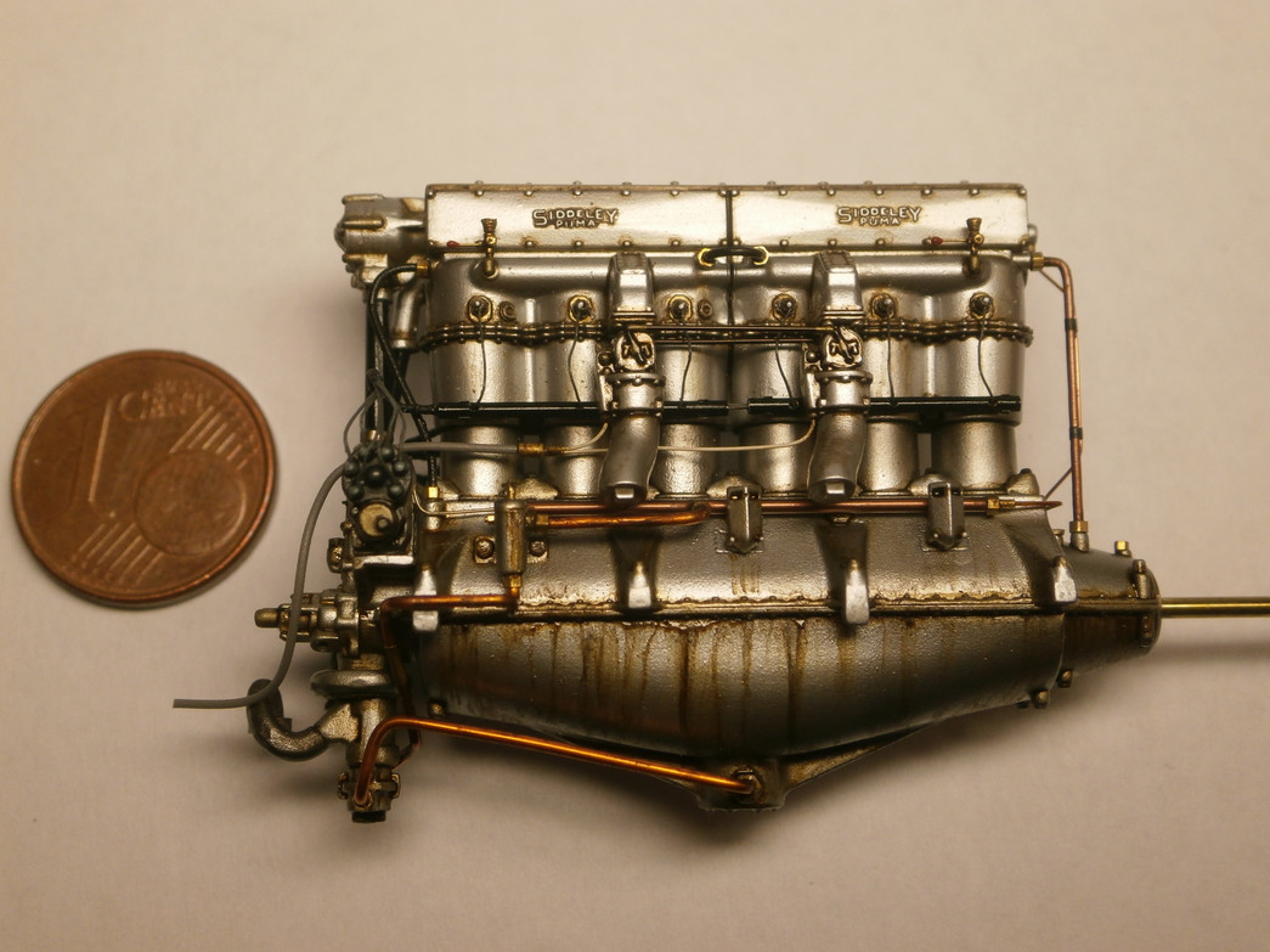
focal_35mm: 48
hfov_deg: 39.7
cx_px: 639
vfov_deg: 30.2
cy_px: 483
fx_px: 1760
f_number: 3.4
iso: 100
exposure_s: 1/200
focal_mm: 8.3
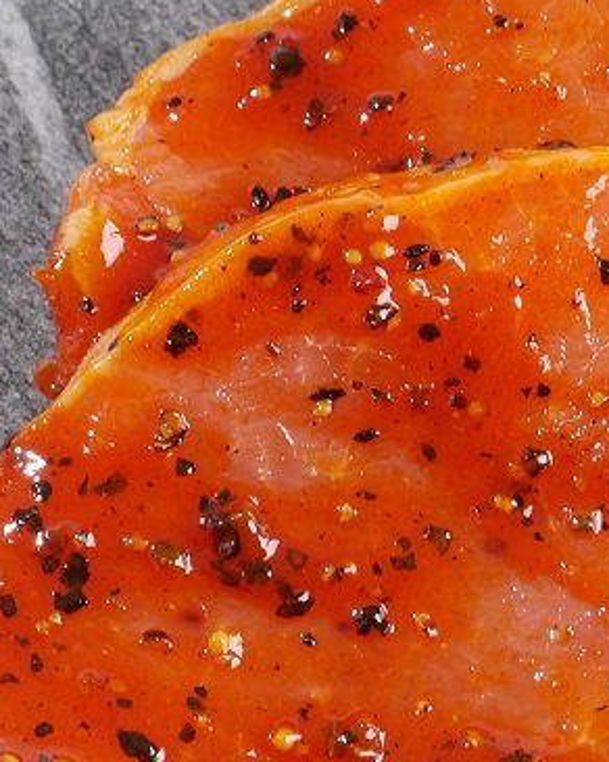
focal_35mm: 338
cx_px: 697
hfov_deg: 4.6
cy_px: 276
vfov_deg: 5.7
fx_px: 7615
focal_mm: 55
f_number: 9
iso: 200
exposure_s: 1/160
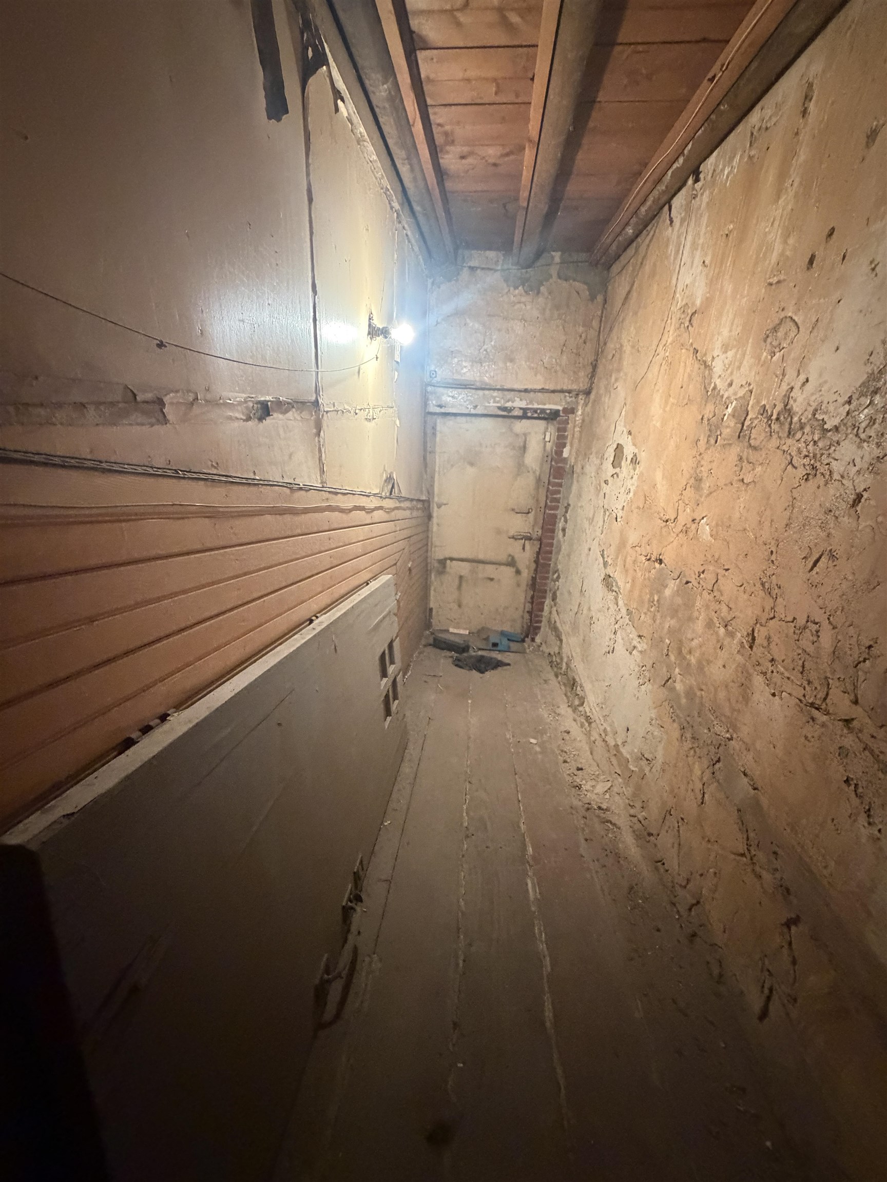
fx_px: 478
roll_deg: -2.4
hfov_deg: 85.7
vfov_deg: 102.1
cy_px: 591
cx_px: 444
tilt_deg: -20.4
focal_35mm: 14
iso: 1000
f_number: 2.2
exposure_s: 1/40
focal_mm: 2.22
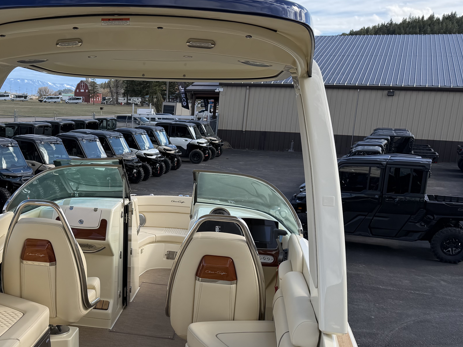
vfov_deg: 33.3
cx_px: 97
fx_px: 575
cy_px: 233
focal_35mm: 43
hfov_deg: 42.0
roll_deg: -1.9
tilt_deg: -14.1
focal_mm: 6.76
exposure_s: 1/2611
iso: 80
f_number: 1.78
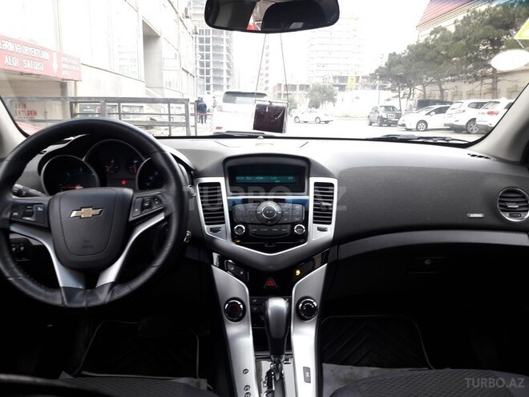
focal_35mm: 28
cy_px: 198
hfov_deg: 63.4
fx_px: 428
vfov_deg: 49.7
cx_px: 264
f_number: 1.9
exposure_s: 1/33
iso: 80
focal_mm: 3.7
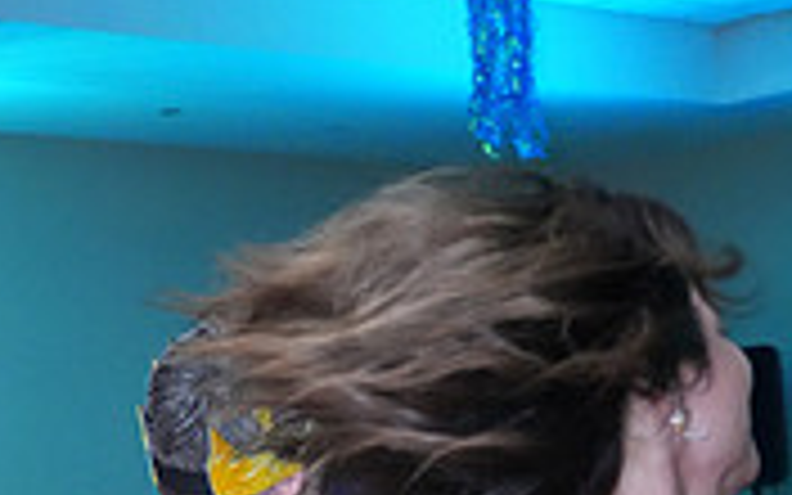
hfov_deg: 16.8
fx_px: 2676
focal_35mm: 124
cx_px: 511
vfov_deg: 9.5
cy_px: 1170
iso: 8000
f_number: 4
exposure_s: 1/200
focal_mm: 37
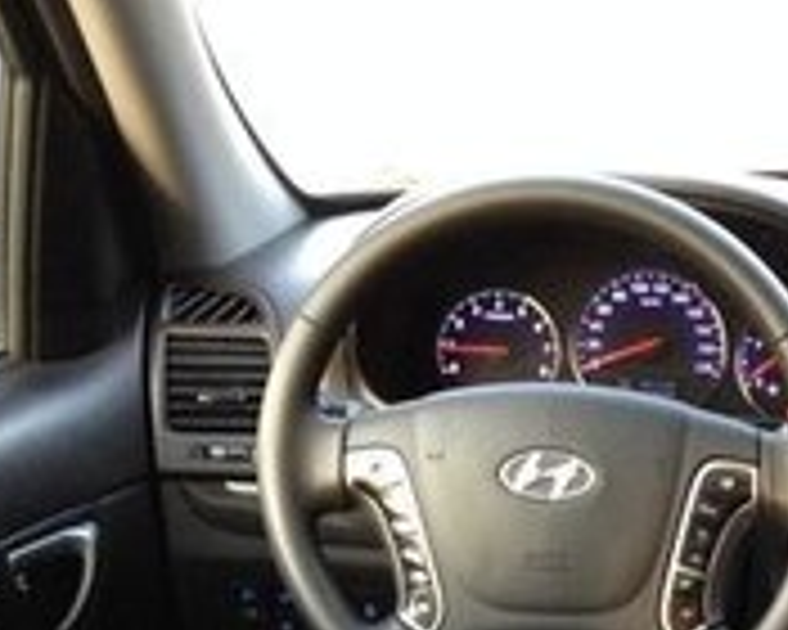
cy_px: 1105
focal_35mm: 129
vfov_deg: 11.2
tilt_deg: -24.3
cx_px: 1202
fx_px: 3009
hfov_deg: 13.9
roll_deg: -3.7
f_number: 2.4
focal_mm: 4.28
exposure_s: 1/20
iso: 100
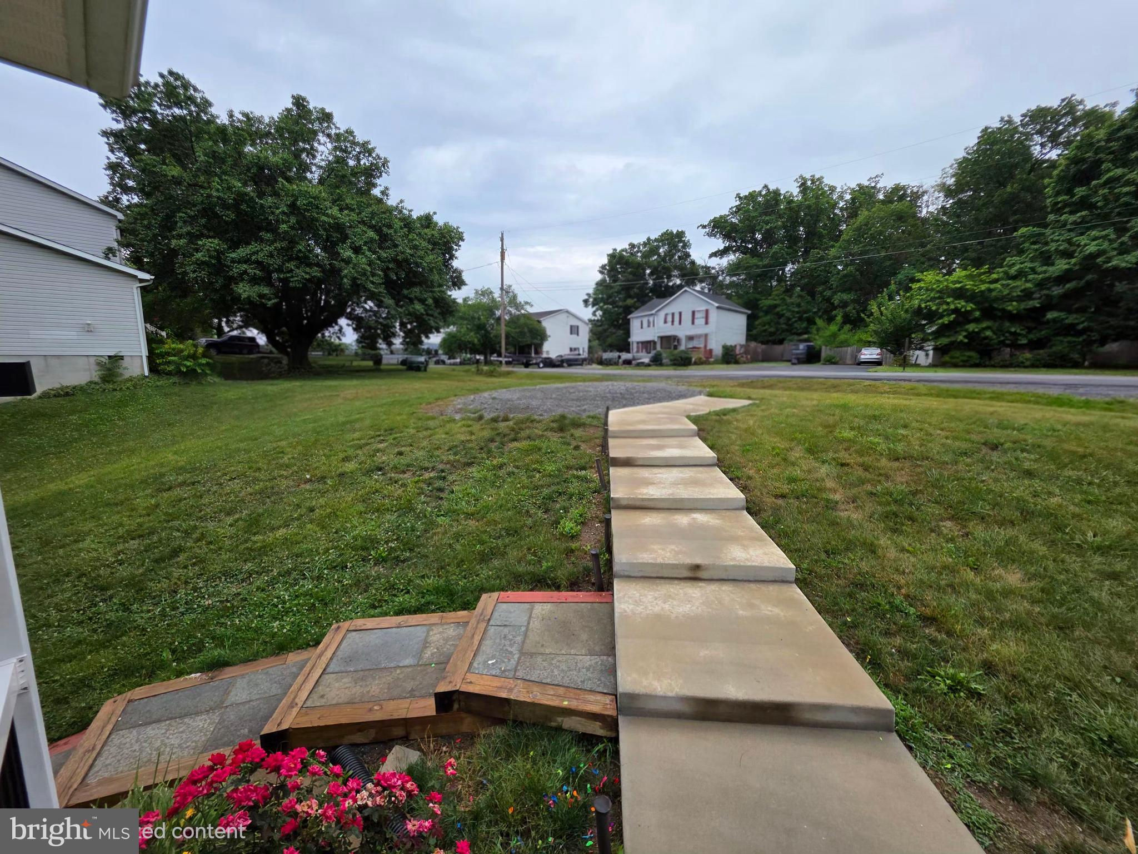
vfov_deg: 89.9
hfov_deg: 106.2
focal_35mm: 13
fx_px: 427
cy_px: 427
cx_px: 569
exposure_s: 1/1000
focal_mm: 2.2
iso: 40
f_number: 1.9
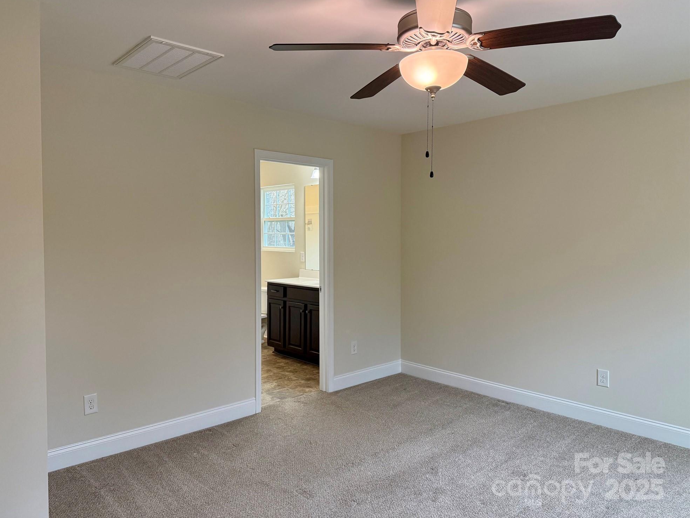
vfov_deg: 54.9
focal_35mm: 25
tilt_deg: -2.3
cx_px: 331
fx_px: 498
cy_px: 249
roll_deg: -0.1
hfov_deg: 69.4
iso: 250
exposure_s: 1/120
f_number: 1.78
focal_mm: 6.76
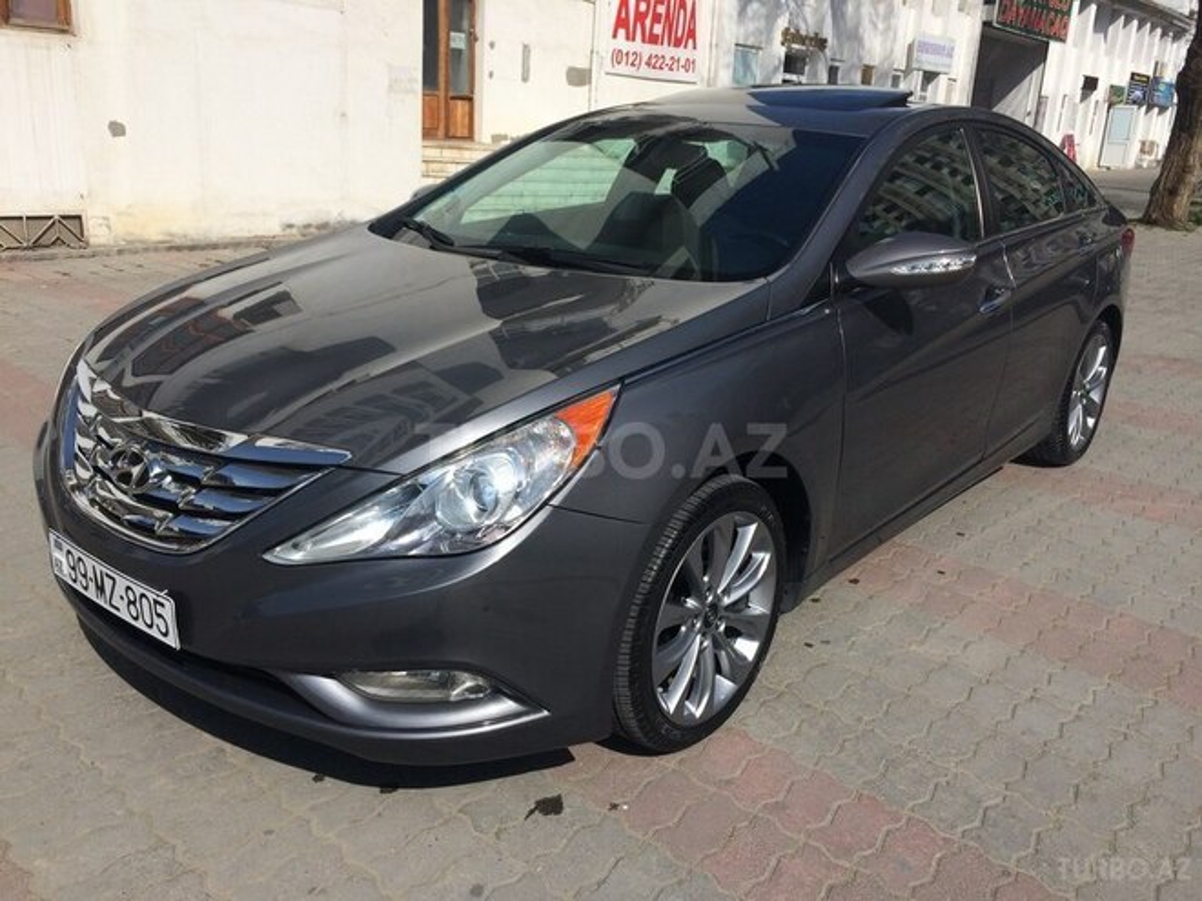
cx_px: 601
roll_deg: -3.9
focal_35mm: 29
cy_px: 450
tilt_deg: -18.1
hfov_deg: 61.7
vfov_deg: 48.2
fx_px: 1007
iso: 32
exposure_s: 1/4115
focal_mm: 4.15
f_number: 2.2
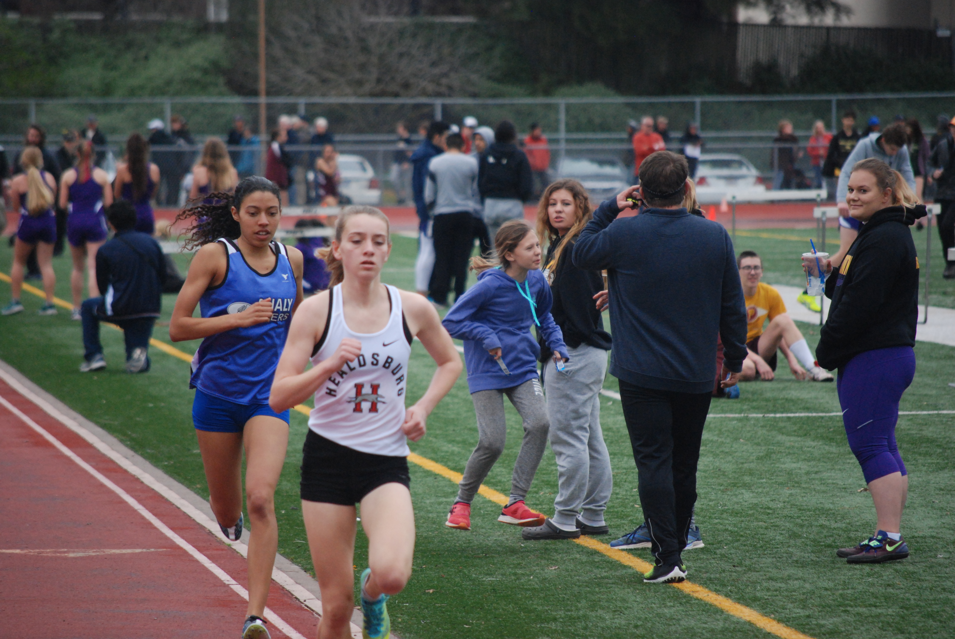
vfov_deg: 4.6
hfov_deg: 6.9
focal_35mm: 300
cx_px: 478
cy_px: 320
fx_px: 7968
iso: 1000
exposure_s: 1/1000
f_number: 5.6
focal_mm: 200
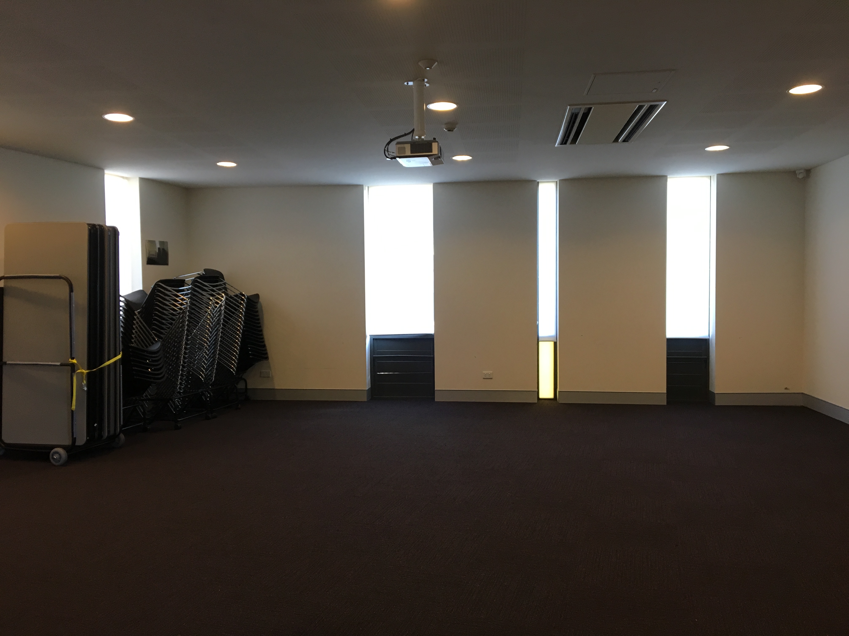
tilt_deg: -3.4
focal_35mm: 29
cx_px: 424
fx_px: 711
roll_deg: +2.1
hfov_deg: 61.7
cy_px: 318
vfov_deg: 48.2
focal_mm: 4.15
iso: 50
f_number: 2.2
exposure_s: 1/33
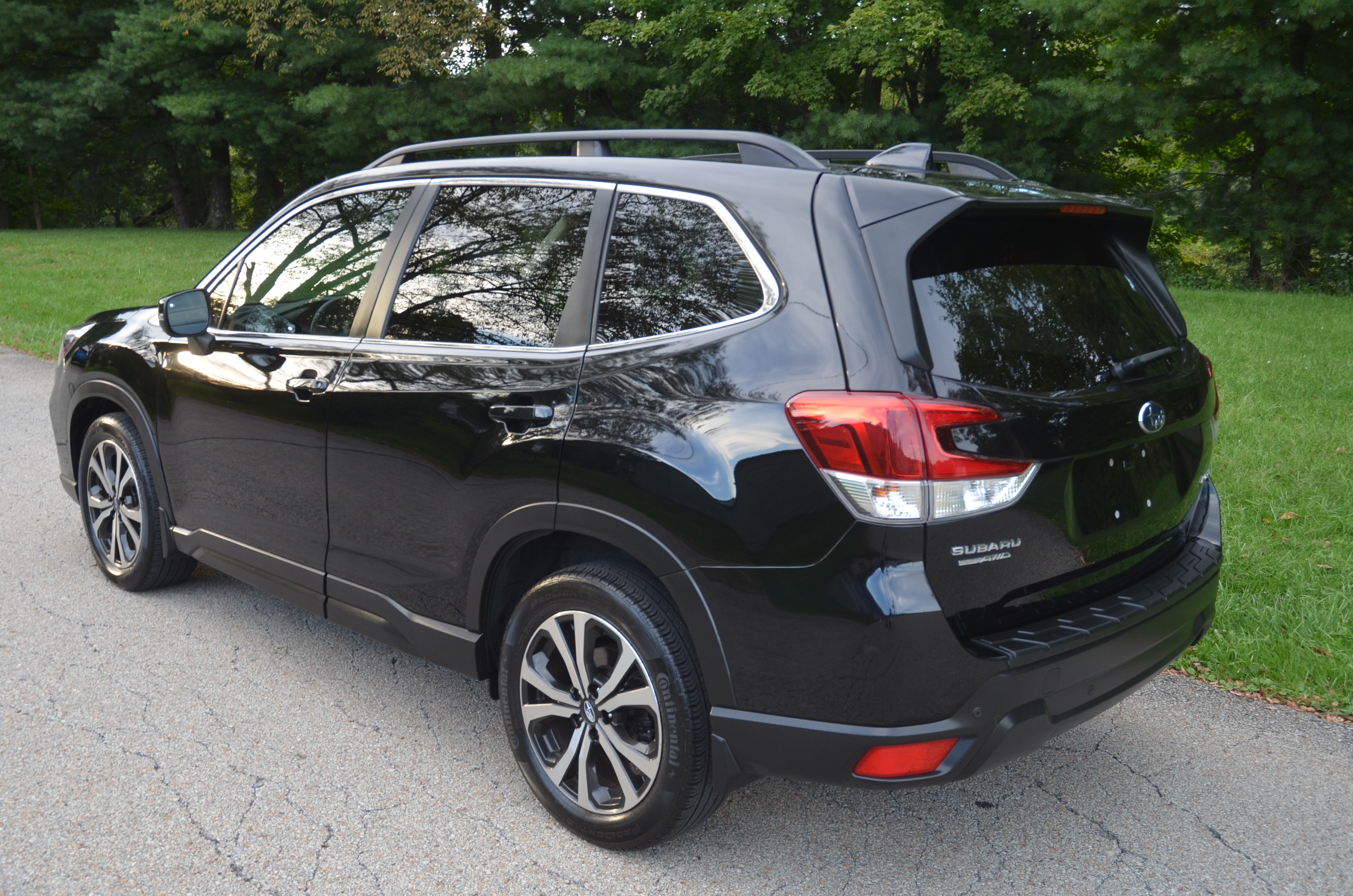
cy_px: 448
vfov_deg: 39.8
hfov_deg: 57.3
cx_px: 676
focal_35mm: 33
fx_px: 1238
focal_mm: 22
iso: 400
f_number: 5
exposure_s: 1/100
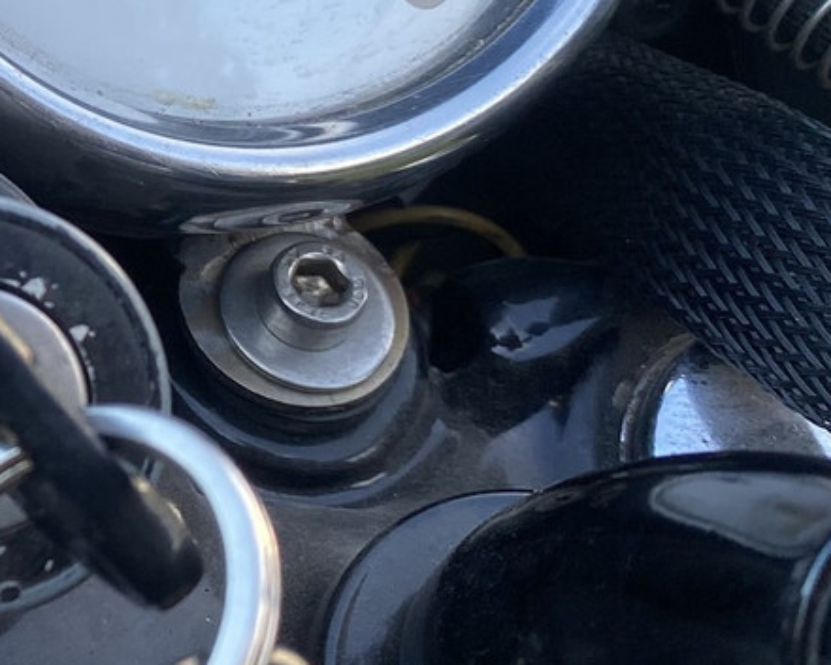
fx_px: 2263
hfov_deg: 18.4
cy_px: 41
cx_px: -430
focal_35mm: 92
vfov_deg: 16.5
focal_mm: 4.25
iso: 50
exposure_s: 1/121
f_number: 1.8
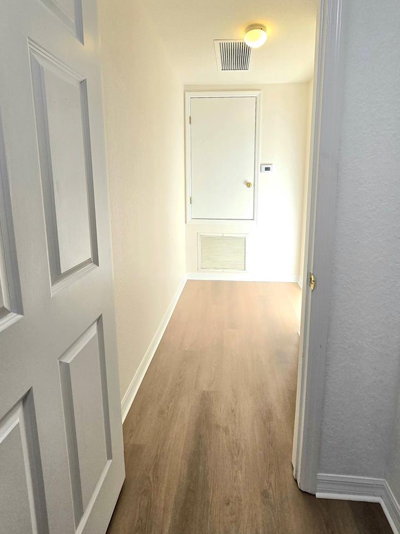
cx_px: 211
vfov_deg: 93.7
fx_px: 247
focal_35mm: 16
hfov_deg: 78.0
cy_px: 225
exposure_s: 1/120
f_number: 2.2
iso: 50
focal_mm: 2.2
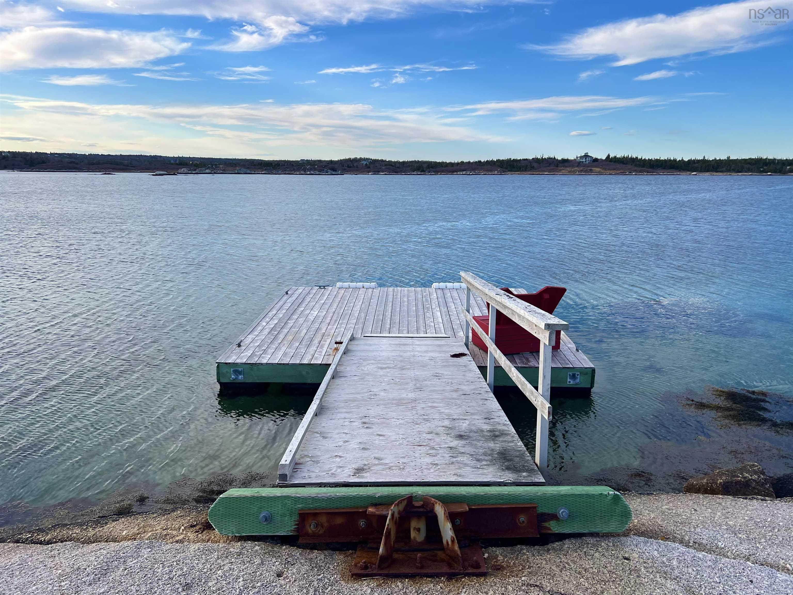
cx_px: 396
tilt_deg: -13.0
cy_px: 298
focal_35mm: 26
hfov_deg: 67.3
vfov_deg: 53.1
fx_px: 596
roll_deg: -0.6
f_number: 1.5
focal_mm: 5.7
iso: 50
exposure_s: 1/2632
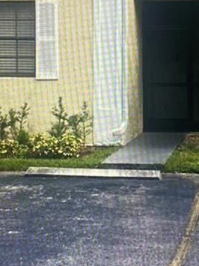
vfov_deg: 22.2
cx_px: 132
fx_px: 675
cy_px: 103
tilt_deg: -5.5
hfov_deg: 16.7
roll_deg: -0.1
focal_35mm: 88
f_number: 1.8
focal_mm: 4.25
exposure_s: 1/120
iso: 100
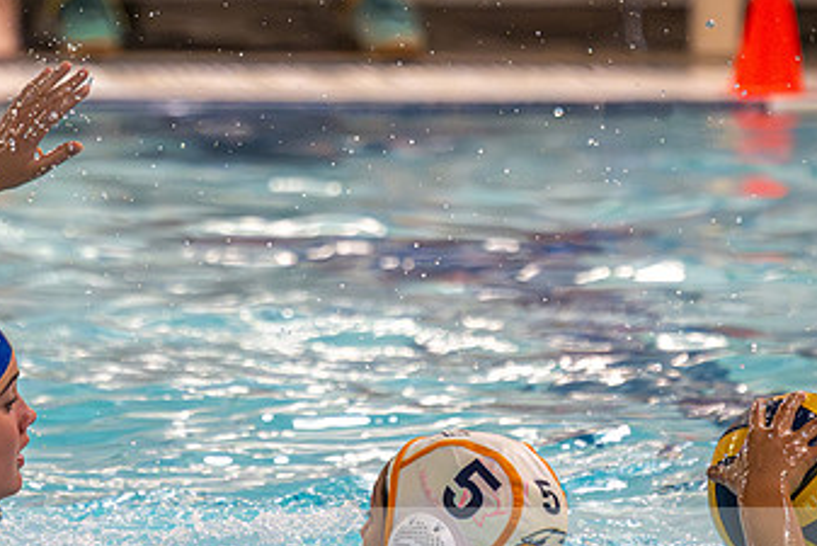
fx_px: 13554
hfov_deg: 3.5
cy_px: 168
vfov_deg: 2.3
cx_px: 297
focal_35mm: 597
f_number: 4
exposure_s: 1/1000
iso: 8000
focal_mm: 230
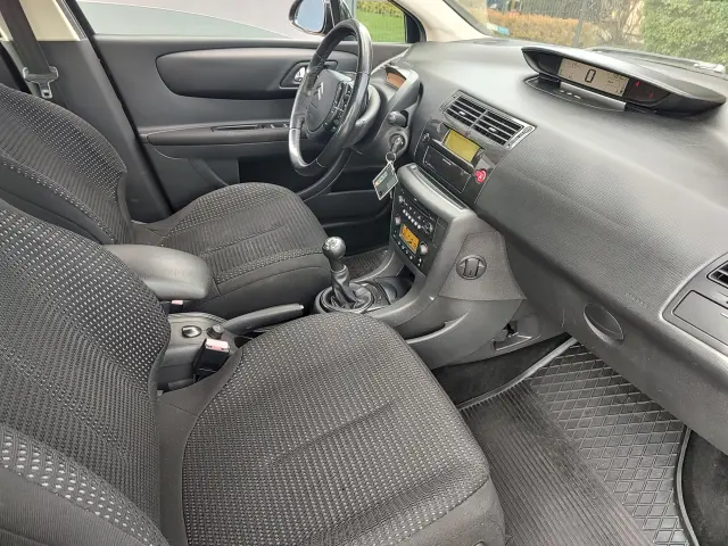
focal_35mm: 23
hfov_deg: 73.9
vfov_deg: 58.9
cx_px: 364
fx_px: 484
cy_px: 273
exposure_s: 1/102
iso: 100
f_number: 1.8
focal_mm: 5.56
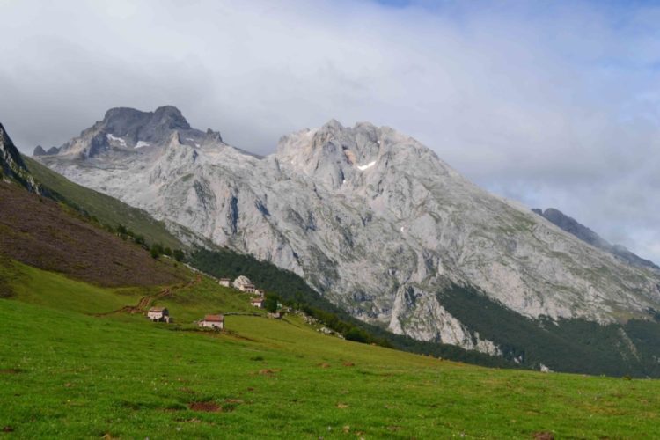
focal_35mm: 45
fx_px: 825
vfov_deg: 29.9
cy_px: 220
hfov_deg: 43.6
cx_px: 330
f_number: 11
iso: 360
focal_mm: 30
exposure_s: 1/500
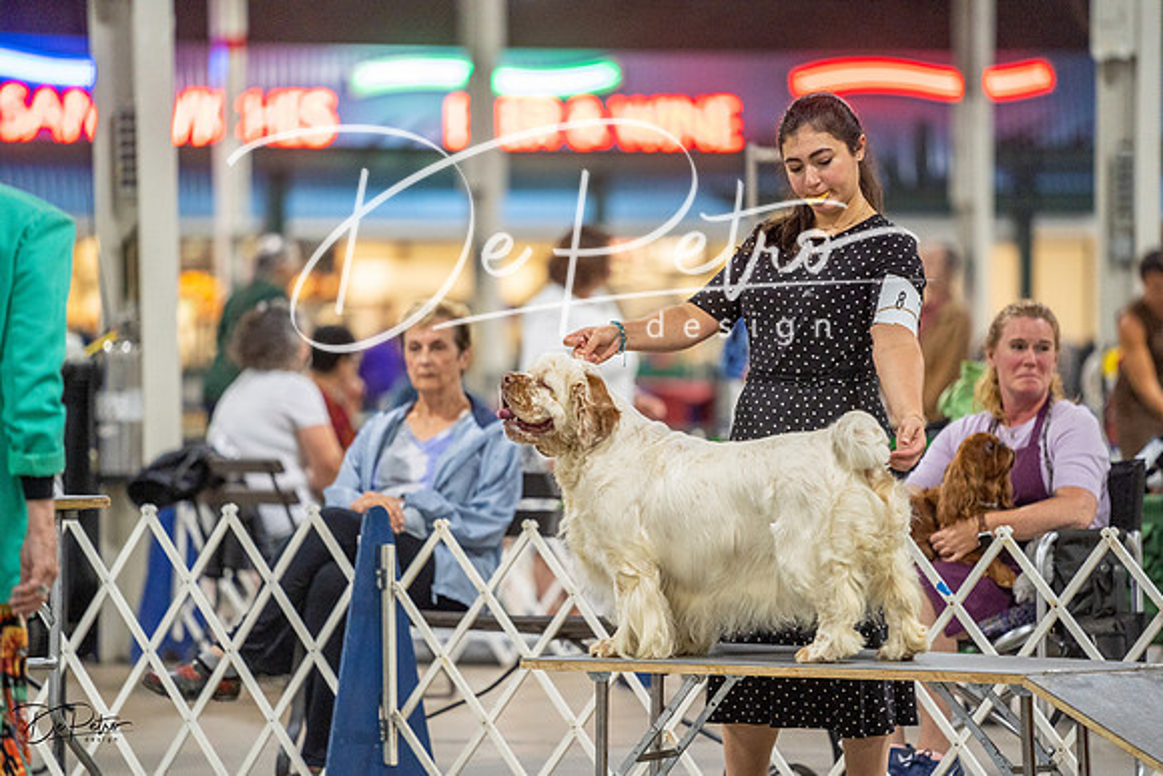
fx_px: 6462
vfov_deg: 6.9
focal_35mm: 200
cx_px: 582
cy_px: 388
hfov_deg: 10.3
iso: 3200
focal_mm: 200
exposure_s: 1/250
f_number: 2.8
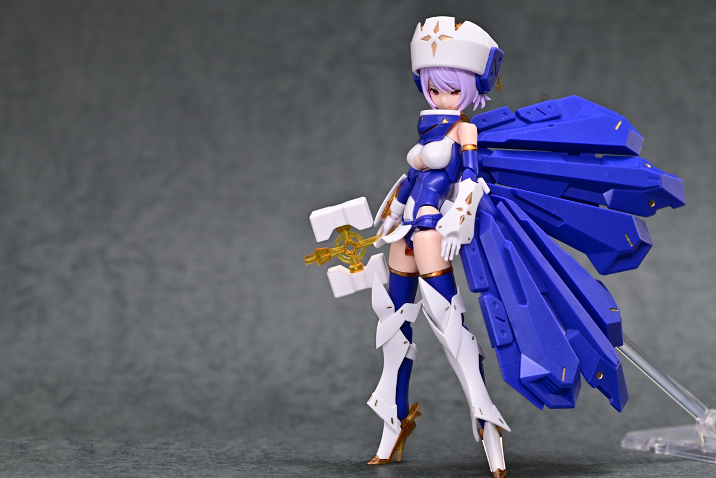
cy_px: 239
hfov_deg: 22.6
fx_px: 1790
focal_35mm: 90
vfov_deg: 15.2
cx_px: 358
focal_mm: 60
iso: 200
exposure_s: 5
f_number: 6.3
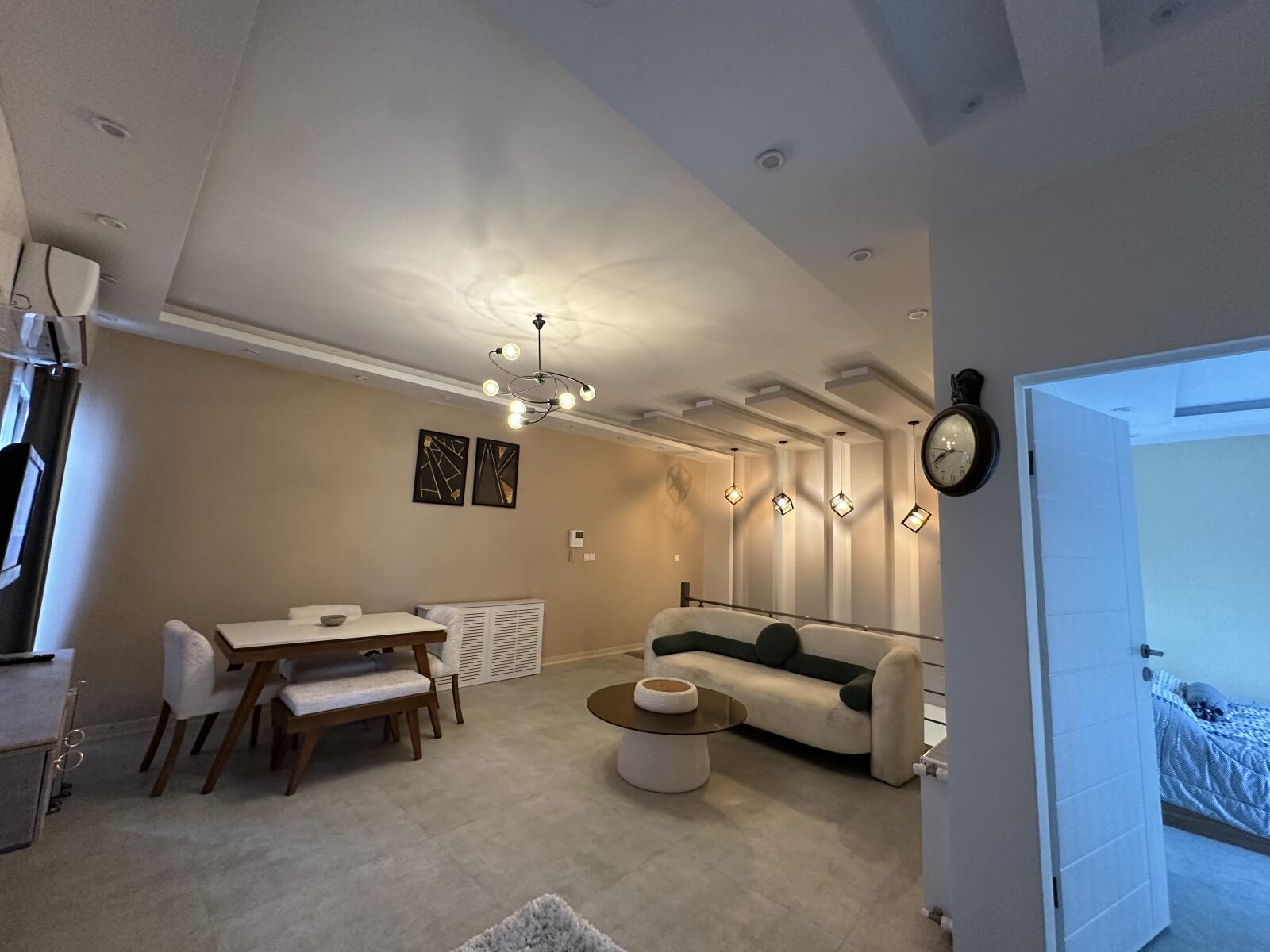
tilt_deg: +6.6
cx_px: 635
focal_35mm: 14
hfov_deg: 102.1
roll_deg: -4.2
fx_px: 514
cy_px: 476
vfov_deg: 85.7
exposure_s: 1/50
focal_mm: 2.22
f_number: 2.2
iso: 320
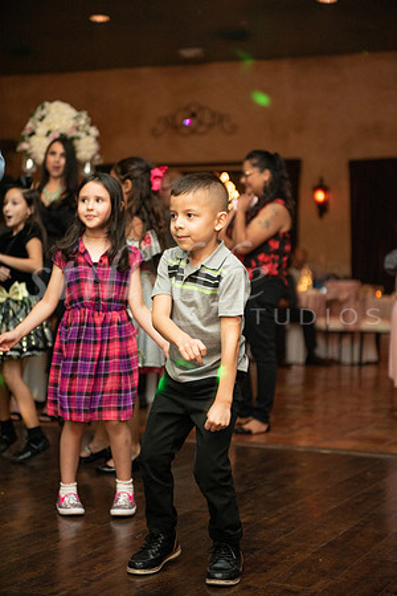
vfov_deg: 28.8
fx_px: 1158
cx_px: 198
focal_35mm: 70
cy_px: 298
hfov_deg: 19.5
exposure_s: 1/80
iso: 3200
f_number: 2.8
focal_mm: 70
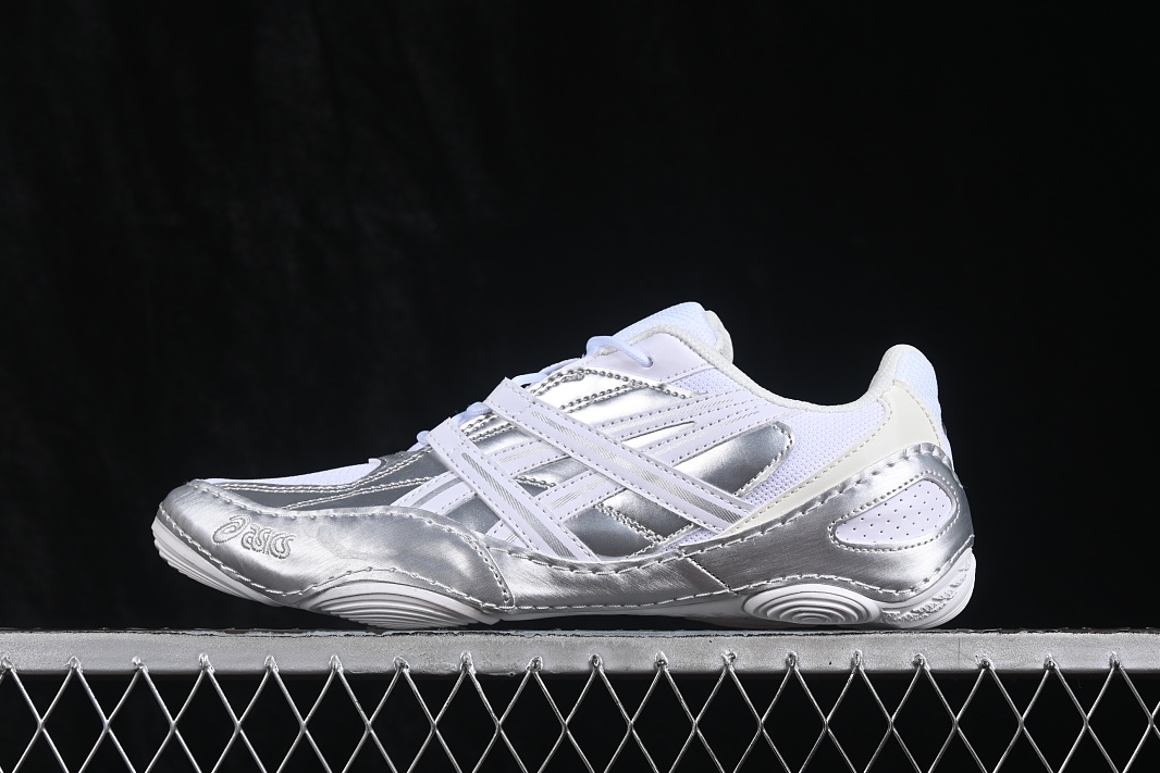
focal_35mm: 76
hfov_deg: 26.6
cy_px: 388
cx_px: 583
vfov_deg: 18.0
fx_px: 2449
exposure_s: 1/80
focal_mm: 50
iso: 160
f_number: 8
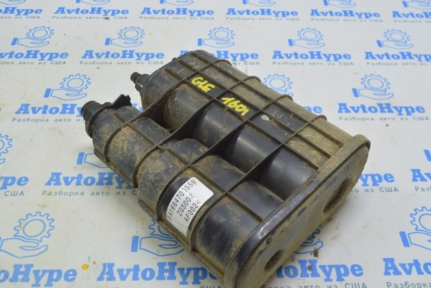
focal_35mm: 39
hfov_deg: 50.1
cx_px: 217
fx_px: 461
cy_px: 146
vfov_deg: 34.6
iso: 400
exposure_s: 1/20
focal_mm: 25
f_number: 5.6
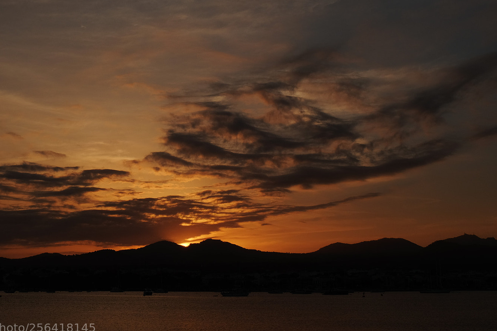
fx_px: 814
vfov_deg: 23.0
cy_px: 158
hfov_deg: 33.8
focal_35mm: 59
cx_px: 199
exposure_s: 1/400
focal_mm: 32.5
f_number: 13
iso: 200
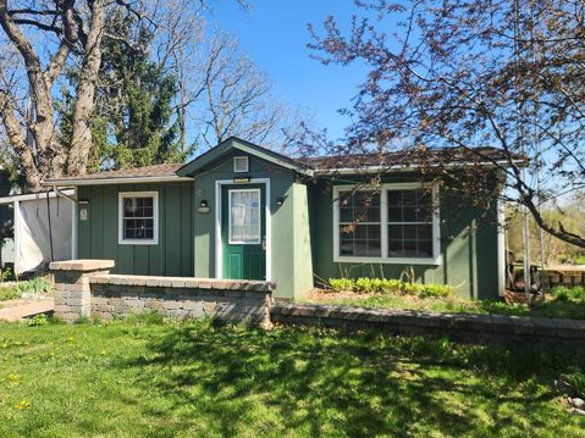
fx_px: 405
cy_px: 213
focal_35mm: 24
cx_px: 292
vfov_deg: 56.8
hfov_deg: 71.6
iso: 20
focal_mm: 5.4
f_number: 1.8
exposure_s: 1/720
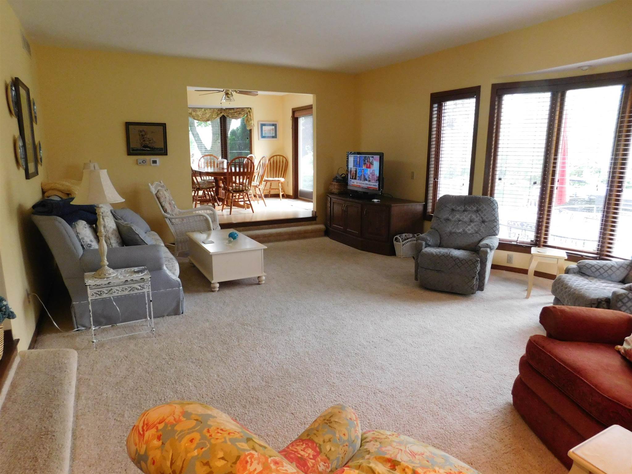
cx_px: 316
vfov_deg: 58.9
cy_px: 237
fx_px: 420
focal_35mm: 23
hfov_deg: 73.9
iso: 400
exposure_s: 1/20
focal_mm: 4
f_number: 3
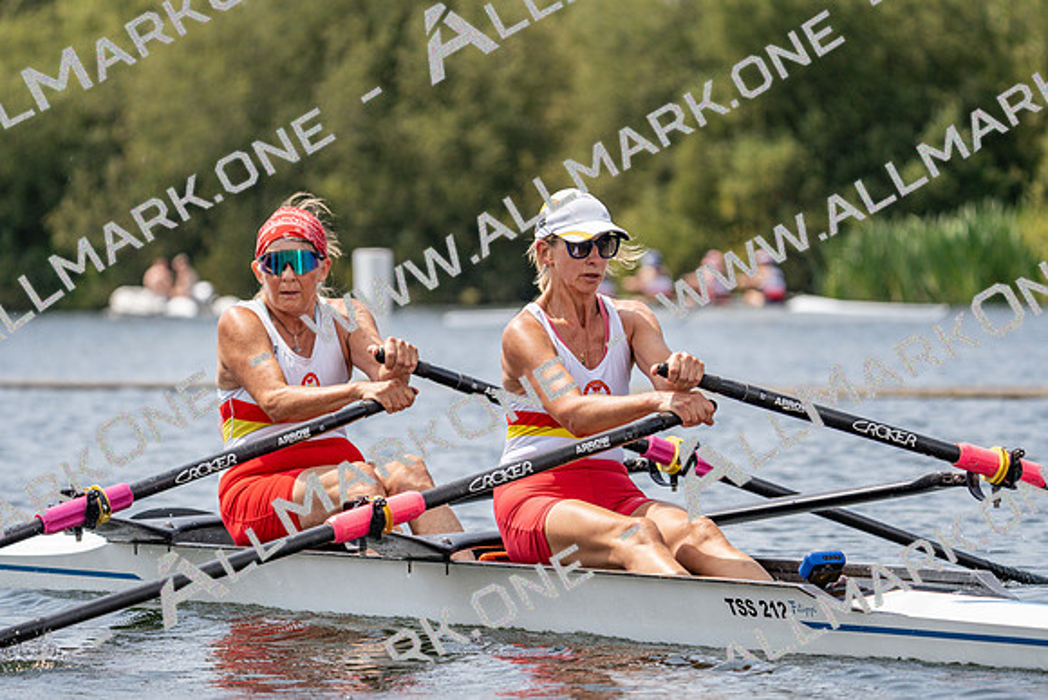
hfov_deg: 8.5
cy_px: 350
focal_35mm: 243
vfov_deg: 5.7
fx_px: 7075
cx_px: 524
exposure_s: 1/1600
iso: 250
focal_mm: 243
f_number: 5.6
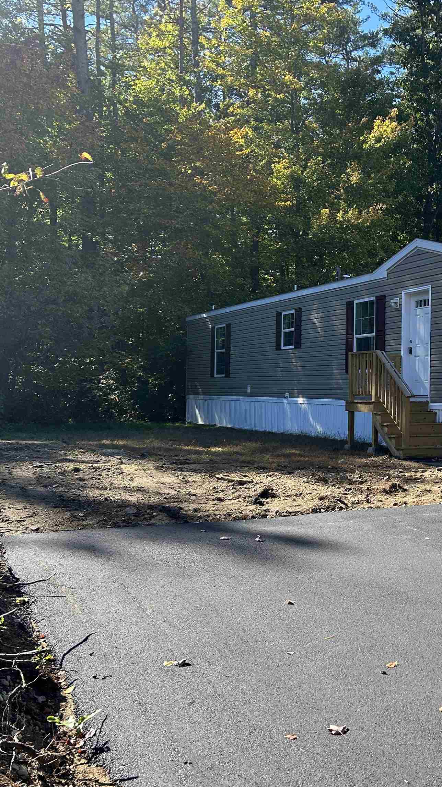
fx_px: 792
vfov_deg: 52.8
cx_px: 423
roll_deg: -1.5
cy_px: 395
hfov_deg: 29.5
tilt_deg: -1.0
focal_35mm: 38
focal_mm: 5.7
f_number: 1.5
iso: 50
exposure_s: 1/1183
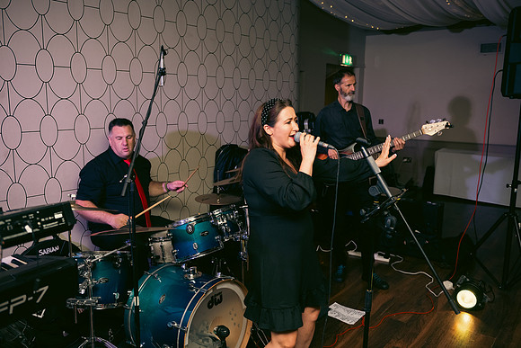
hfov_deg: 58.7
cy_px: 174
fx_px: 463
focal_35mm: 32
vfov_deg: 41.1
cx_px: 260
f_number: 3.5
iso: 800
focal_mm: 32
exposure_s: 1/160
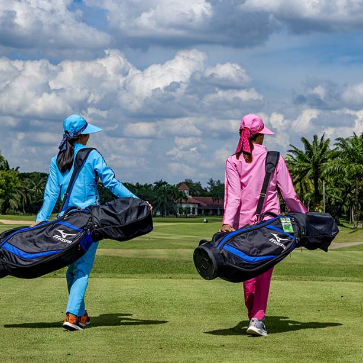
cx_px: 254
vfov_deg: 18.7
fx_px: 1103
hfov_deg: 18.6
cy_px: 183
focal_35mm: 93
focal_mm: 70
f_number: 10
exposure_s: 1/200
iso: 64
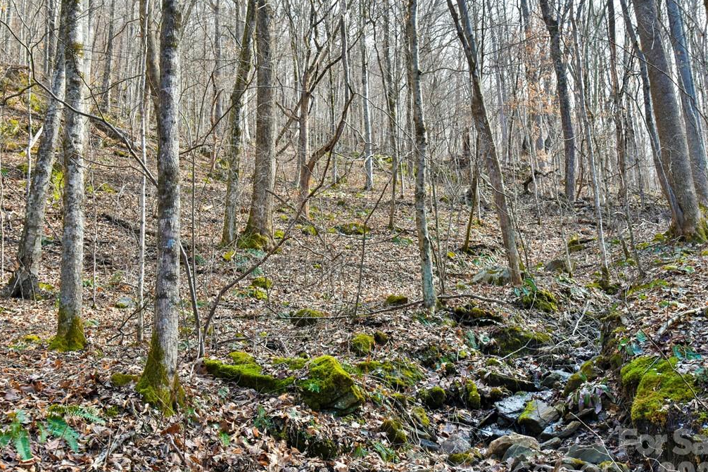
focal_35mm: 41
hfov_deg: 47.4
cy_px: 247
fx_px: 806
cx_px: 356
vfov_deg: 32.6
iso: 1600
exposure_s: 1/200
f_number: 7.1
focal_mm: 38
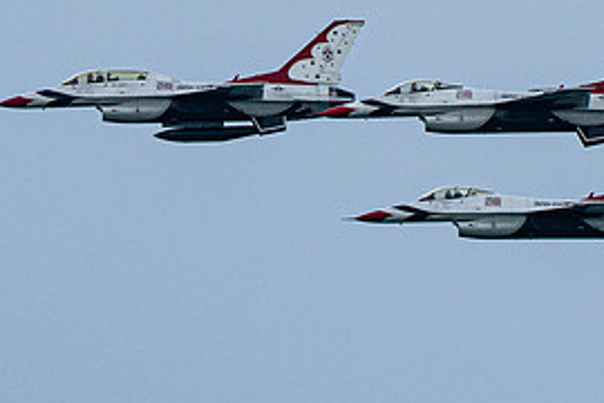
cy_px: 89
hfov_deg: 1.5
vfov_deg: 1.0
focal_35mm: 1419
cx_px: 261
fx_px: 23806
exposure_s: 1/1600
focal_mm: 400
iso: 800
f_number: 10
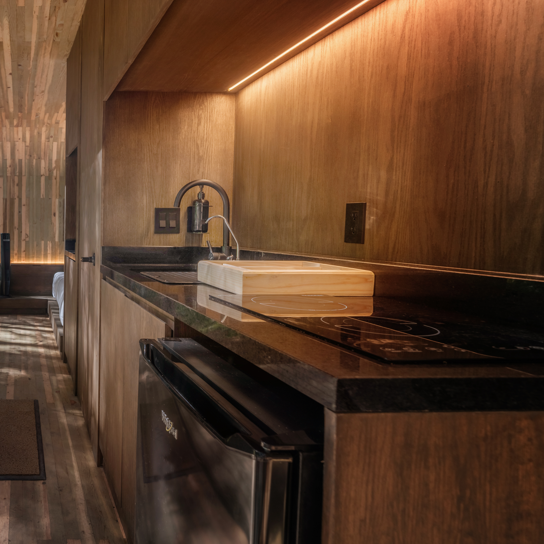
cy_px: 249
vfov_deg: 64.9
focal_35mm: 24
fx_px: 427
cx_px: 47
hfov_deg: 55.7
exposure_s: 1/320
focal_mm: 14
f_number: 5.6
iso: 50
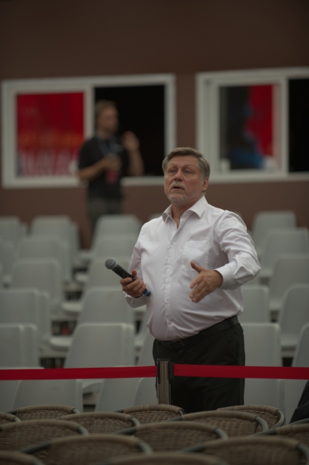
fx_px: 2579
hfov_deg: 6.9
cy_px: 232
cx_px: 154
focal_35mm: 200
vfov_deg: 10.3
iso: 200
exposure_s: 1/320
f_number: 2.8
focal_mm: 200
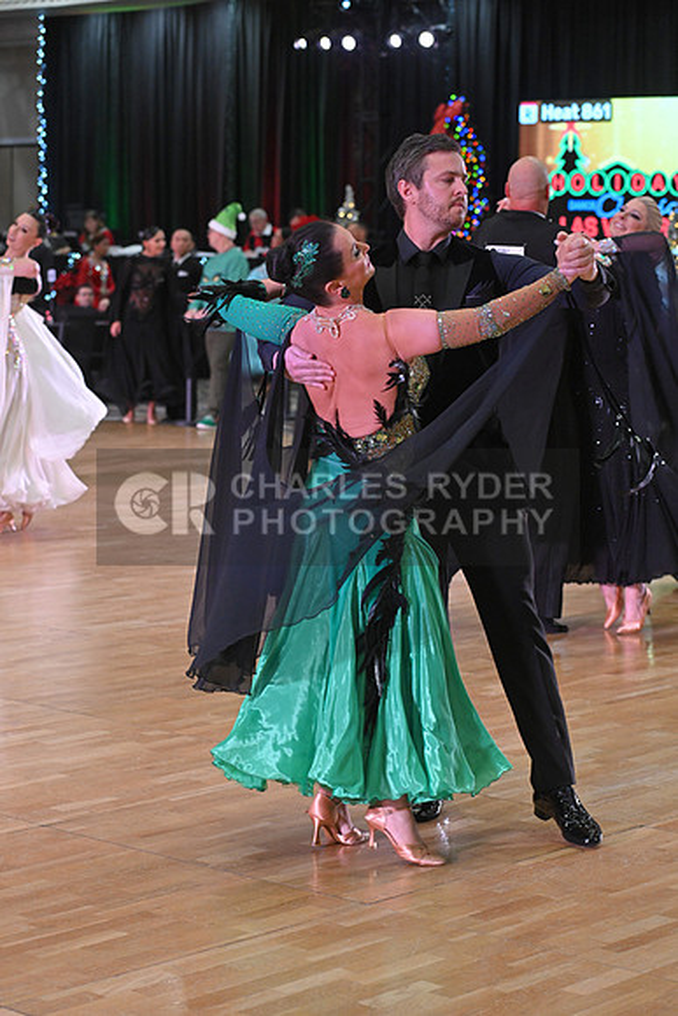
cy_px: 508
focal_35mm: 86
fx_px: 2428
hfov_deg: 15.9
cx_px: 339
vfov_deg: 23.6
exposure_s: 1/400
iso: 2500
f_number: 5
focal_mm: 86
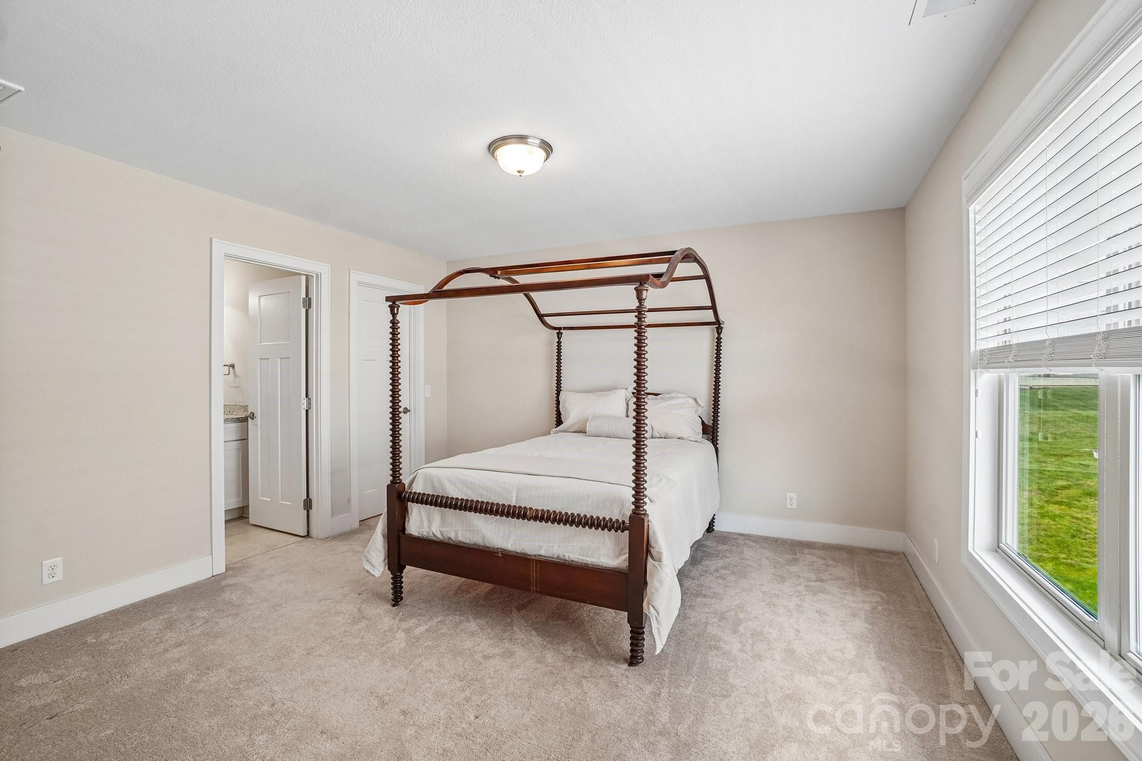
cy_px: 380
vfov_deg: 77.3
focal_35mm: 15
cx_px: 571
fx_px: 476
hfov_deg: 100.4
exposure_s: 1/15
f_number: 8
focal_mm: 10
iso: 400
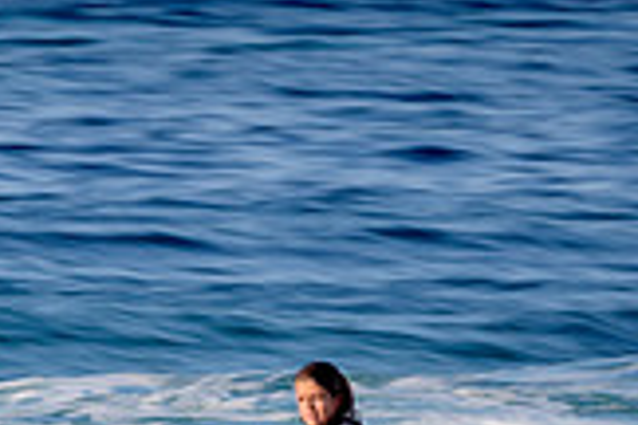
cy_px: 709
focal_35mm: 2196
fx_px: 38915
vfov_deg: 0.6
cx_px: 404
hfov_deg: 0.9
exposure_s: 1/13
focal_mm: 500
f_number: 16
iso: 31
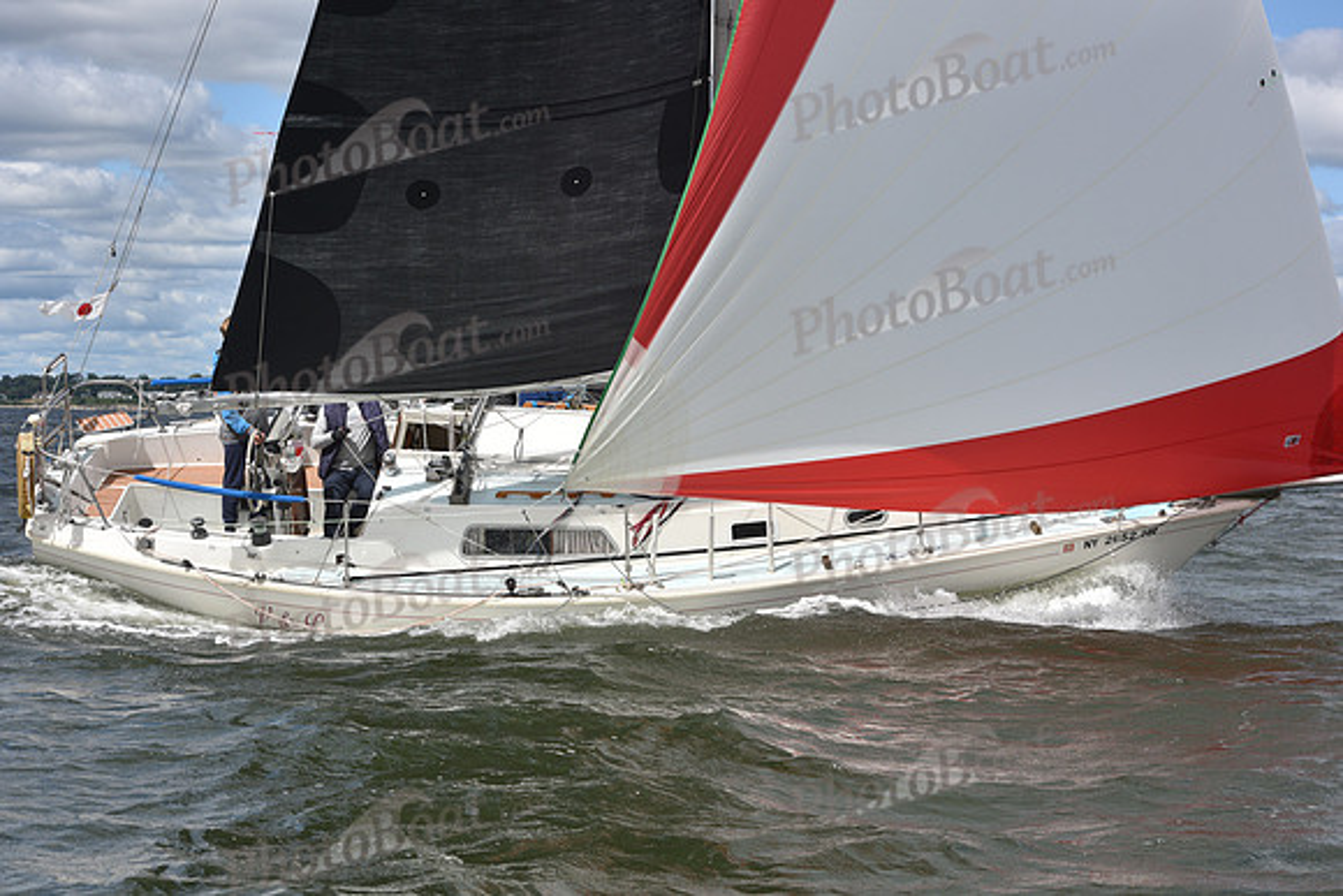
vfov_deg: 19.5
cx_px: 672
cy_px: 448
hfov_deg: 28.8
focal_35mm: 70
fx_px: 2612
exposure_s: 1/800
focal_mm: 70
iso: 250
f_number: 10
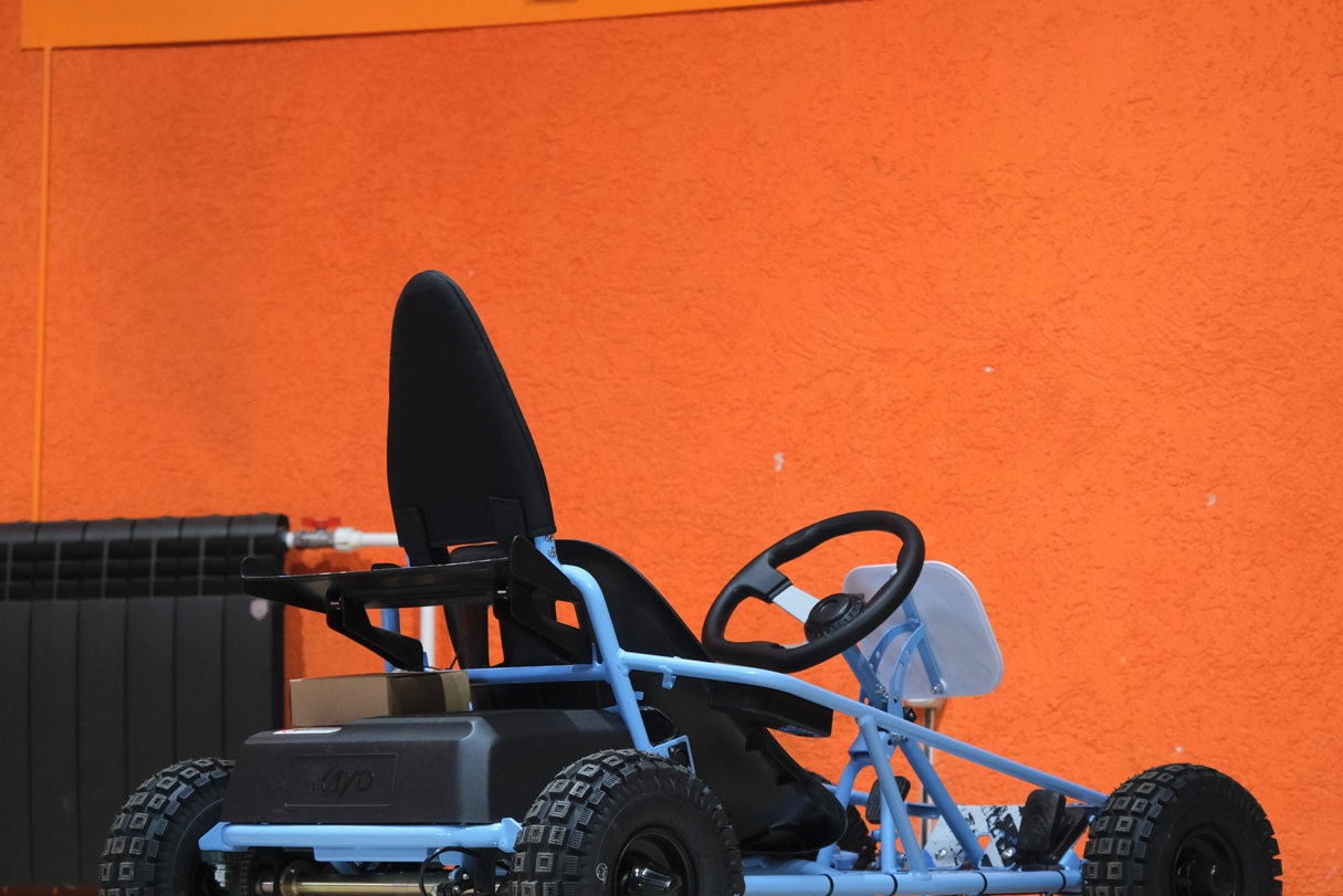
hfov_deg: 19.6
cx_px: 716
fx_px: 3881
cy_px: 449
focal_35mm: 104
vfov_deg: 13.2
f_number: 4
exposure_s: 1/100
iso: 1600
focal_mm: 52.4
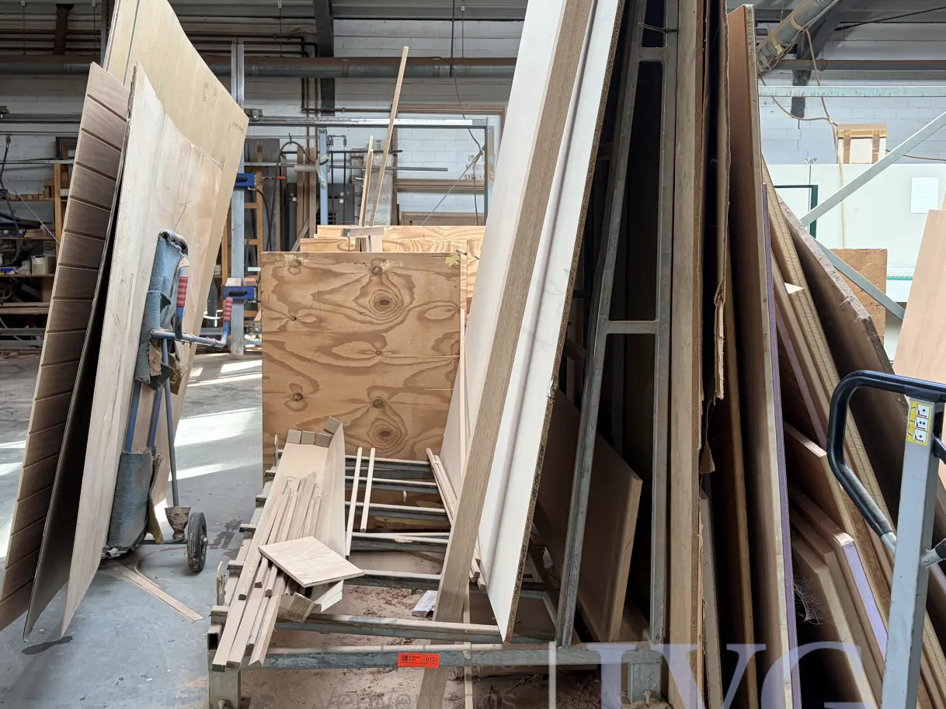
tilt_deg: -3.6
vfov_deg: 35.1
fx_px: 1120
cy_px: 310
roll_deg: -0.6
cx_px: 426
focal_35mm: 41
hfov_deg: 45.7
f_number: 1.6
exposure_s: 1/100
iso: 50
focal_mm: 5.96
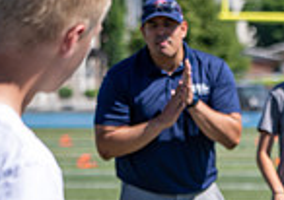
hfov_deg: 6.7
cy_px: 314
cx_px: 557
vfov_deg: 4.9
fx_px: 2345
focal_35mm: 292
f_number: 3.2
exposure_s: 1/800
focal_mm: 70
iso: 50
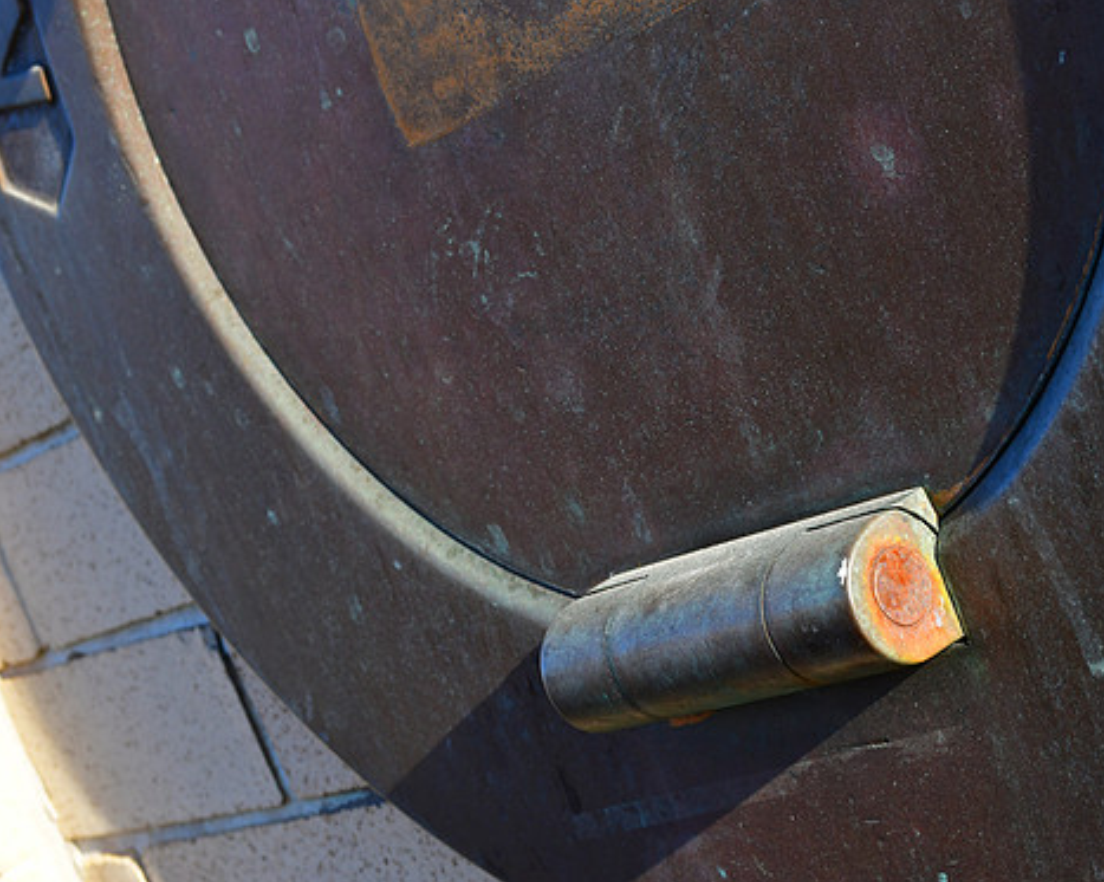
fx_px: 2514
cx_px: 664
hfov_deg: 24.7
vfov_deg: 19.9
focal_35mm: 77
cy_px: 453
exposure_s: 1/100
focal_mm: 44
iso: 200
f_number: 11
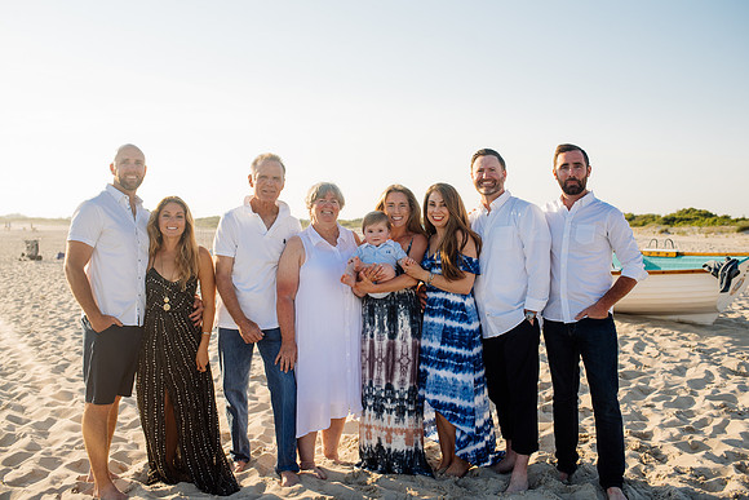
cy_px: 250
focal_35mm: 35
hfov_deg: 54.4
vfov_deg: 37.9
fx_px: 728
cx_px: 374
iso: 160
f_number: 4
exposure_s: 1/800
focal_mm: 35
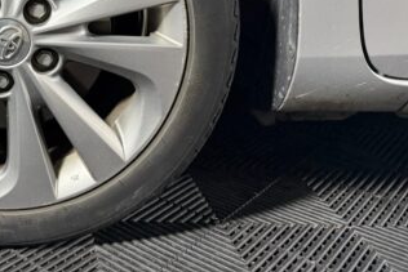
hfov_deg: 37.1
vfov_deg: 26.5
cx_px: 25
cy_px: 23
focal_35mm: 49
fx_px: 556
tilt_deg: -12.0
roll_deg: -0.1
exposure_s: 1/50
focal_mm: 6.76
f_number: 1.78
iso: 400
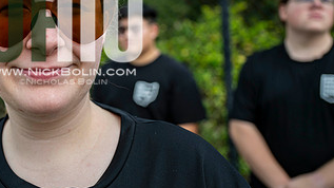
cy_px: 34
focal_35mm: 46
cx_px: 63
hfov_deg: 42.4
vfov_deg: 25.4
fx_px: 407
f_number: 2.8
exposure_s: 1/1250
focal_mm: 24
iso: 100
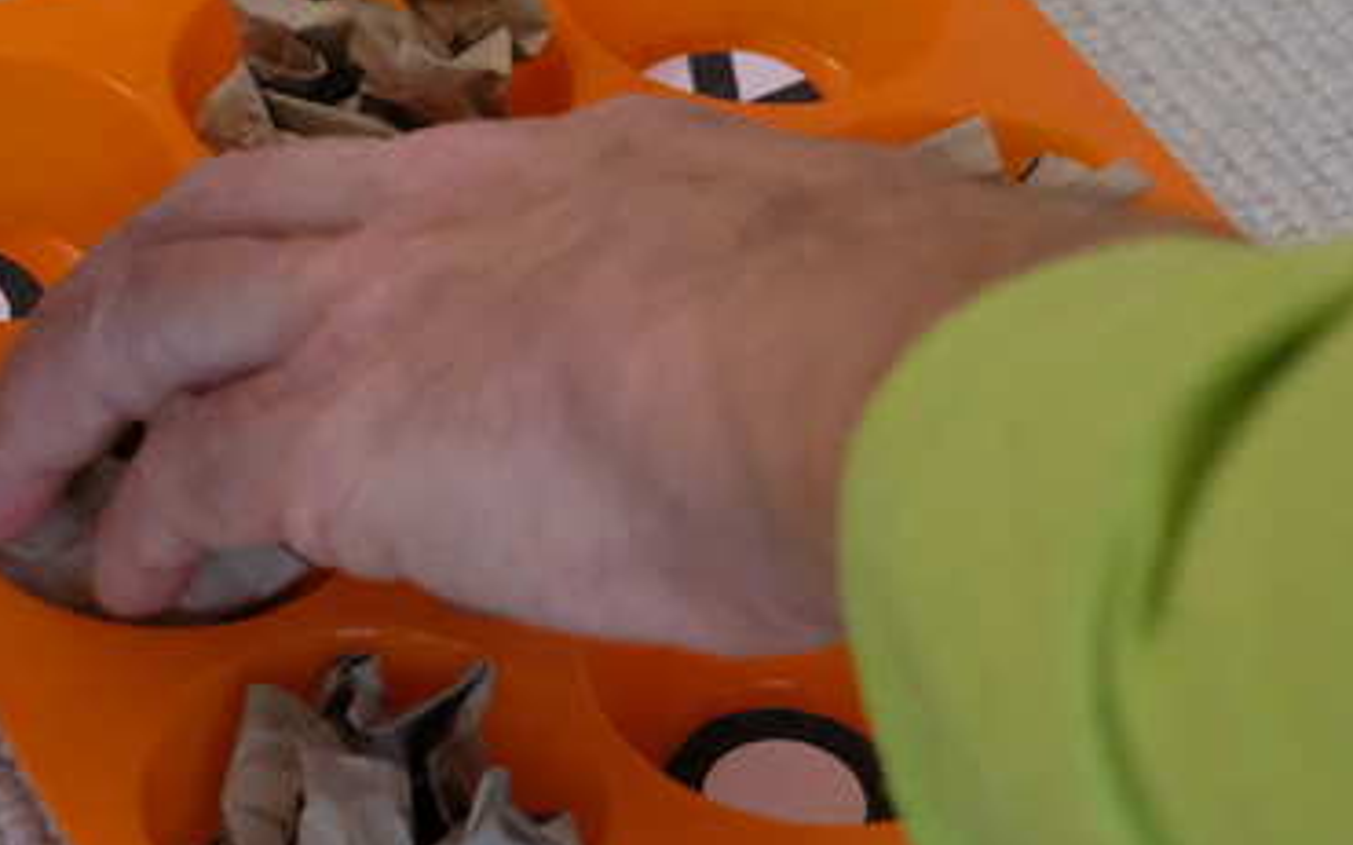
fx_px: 5234
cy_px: 421
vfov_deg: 9.2
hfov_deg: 14.5
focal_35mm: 142
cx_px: -44
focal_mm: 28.9
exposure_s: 1/400
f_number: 3.6
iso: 8000
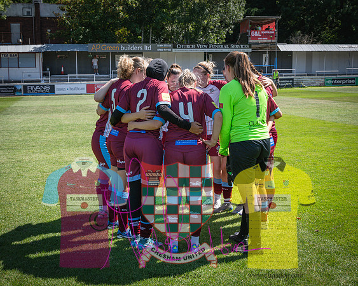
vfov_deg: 32.1
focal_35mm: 47
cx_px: 155
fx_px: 497
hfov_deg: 39.5
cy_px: 127
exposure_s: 1/640
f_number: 8
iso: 400
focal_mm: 35
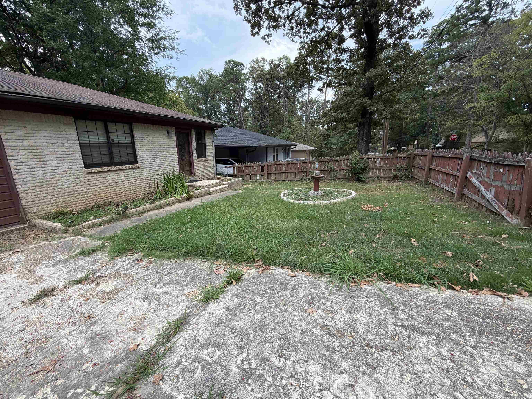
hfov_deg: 102.1
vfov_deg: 85.7
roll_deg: +0.3
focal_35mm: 14
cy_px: 200
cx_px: 266
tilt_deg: -15.1
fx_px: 215
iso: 64
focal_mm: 2.22
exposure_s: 1/121
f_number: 2.2
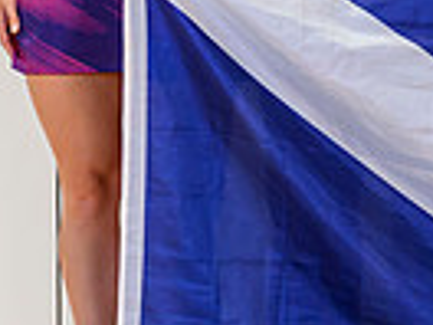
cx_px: 775
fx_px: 3540
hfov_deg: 6.8
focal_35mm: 283
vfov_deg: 5.2
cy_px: -71
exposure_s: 1/160
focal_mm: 52
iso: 1600
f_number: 4.5
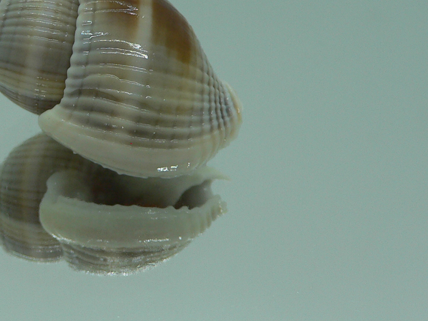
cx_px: 89
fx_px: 767
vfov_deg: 23.5
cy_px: 88
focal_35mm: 62
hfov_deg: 30.5
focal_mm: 4.6
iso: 80
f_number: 2.8
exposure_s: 1/60
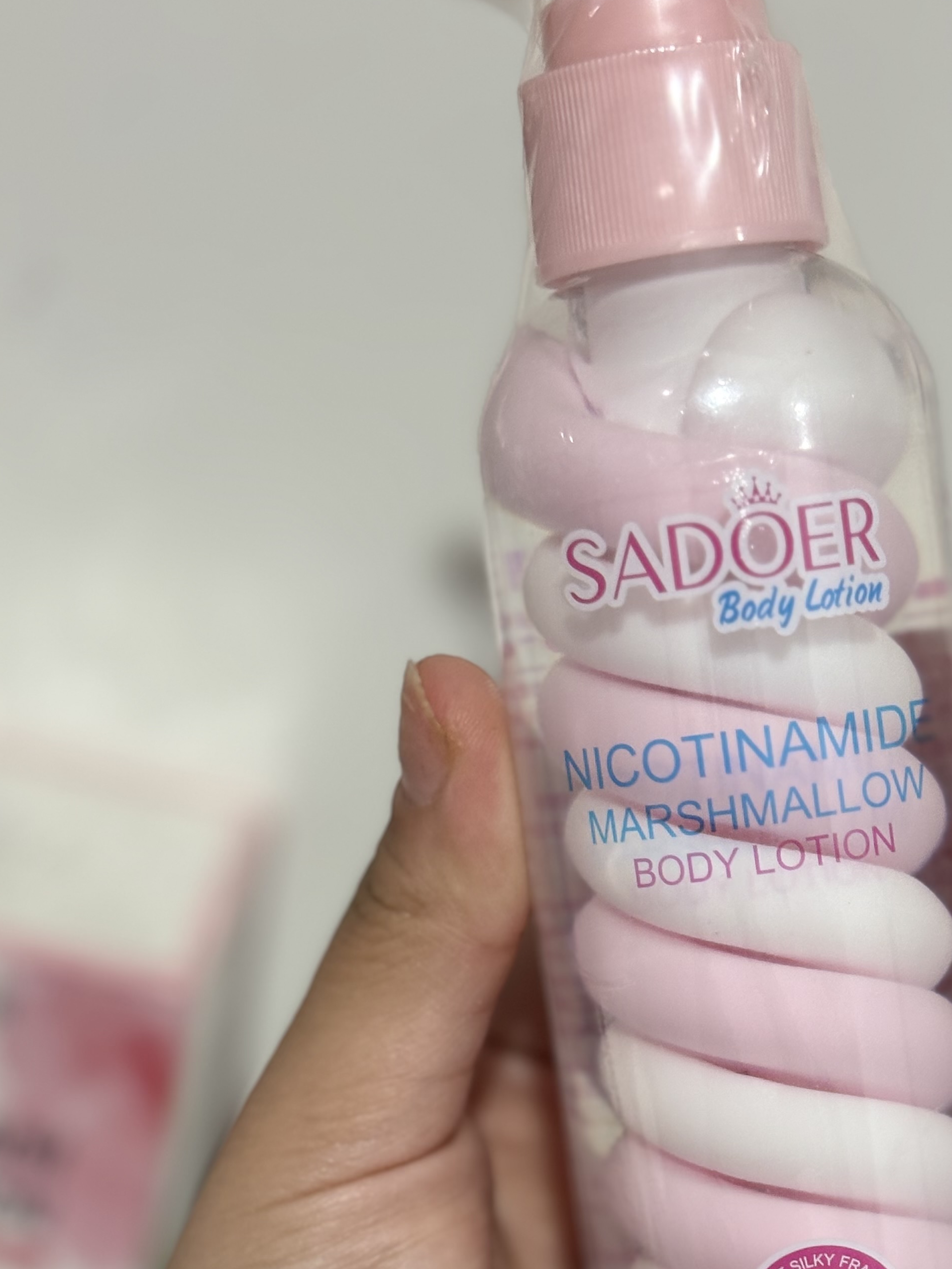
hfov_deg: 17.7
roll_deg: -14.5
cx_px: 650
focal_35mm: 83
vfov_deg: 23.2
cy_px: 998
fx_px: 3043
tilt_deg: -24.1
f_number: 1.6
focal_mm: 5.96
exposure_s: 1/50
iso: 100
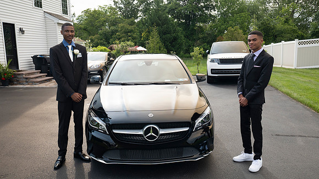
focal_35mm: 32
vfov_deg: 36.1
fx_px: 275
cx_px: 160
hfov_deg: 60.3
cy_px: 90
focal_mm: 30
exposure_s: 1/160
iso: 640
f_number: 9
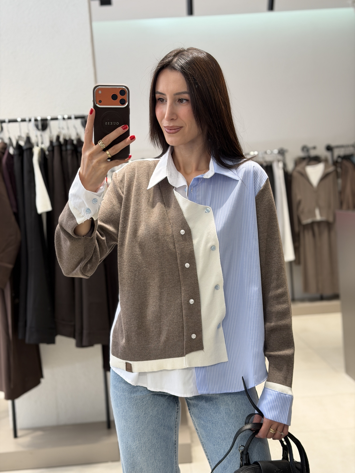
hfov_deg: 30.3
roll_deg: +2.2
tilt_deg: -19.7
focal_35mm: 48
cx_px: 178
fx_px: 656
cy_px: 236
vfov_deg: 39.7
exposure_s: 1/100
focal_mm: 6.76
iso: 64
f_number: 1.78
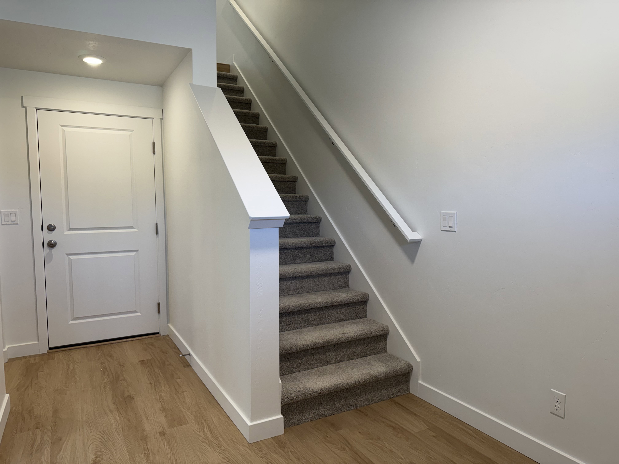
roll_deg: +0.7
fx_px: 429
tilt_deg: -4.3
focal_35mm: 24
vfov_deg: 56.8
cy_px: 232
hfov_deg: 71.6
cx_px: 310
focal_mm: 6.76
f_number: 1.78
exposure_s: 1/120
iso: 64
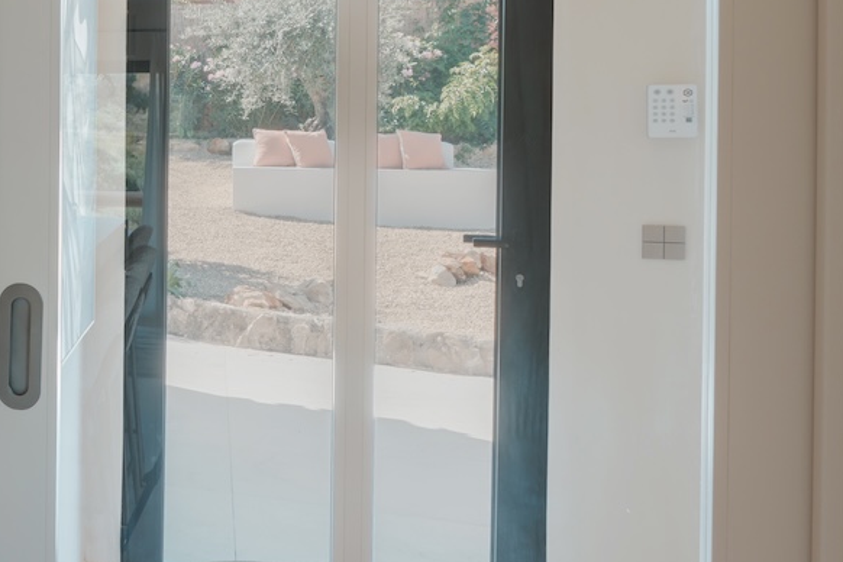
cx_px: -390
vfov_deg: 23.7
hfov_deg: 26.5
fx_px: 1328
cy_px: 148
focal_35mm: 57
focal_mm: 16.5
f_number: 13
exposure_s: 1/50
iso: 64
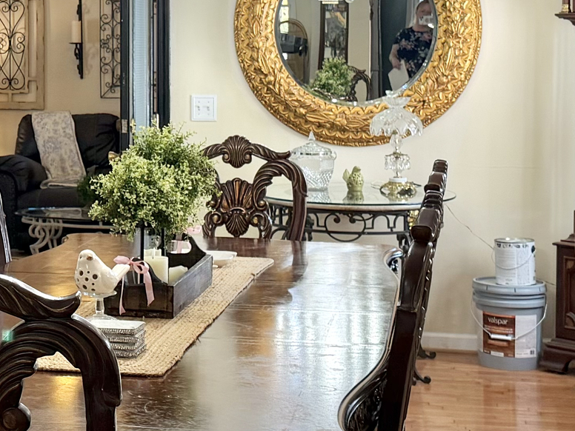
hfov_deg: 20.0
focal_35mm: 95
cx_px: 0
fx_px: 1578
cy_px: 83
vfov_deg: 15.5
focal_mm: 6.76
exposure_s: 1/120
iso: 100
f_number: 1.78
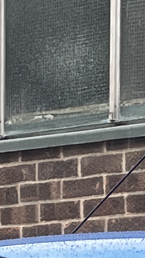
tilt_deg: -7.1
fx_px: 1709
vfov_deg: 7.8
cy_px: 676
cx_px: 241
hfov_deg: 4.8
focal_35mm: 250
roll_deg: -0.3
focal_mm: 4.2
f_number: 1.6
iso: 32
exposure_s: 1/121
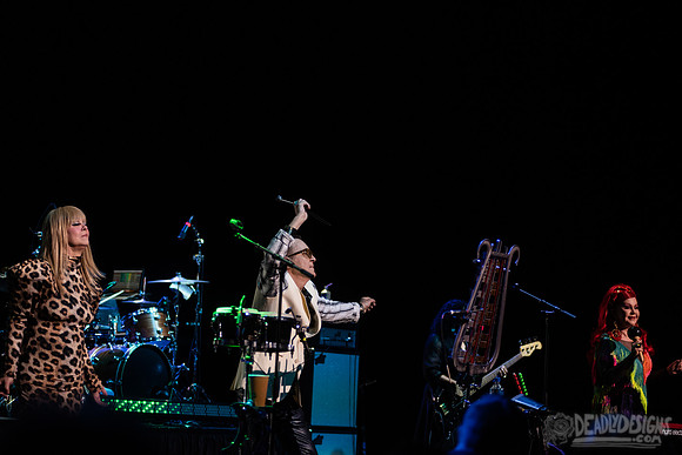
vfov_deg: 13.7
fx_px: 1895
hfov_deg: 20.4
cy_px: 228
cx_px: 341
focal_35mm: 100
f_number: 3.2
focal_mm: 100
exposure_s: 1/800
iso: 1250
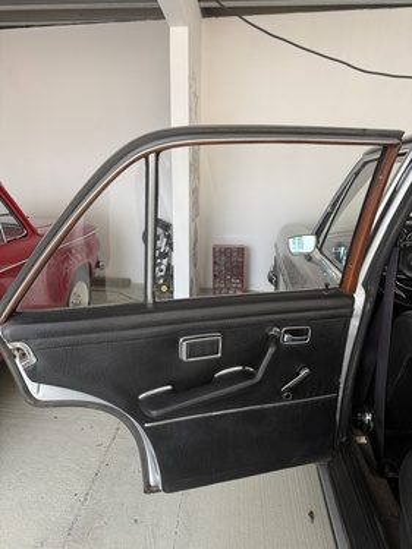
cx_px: 206
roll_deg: +0.7
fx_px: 381
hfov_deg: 56.8
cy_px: 274
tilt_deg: -12.4
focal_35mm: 24
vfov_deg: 71.6
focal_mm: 6.76
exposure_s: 1/121
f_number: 1.78
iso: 200
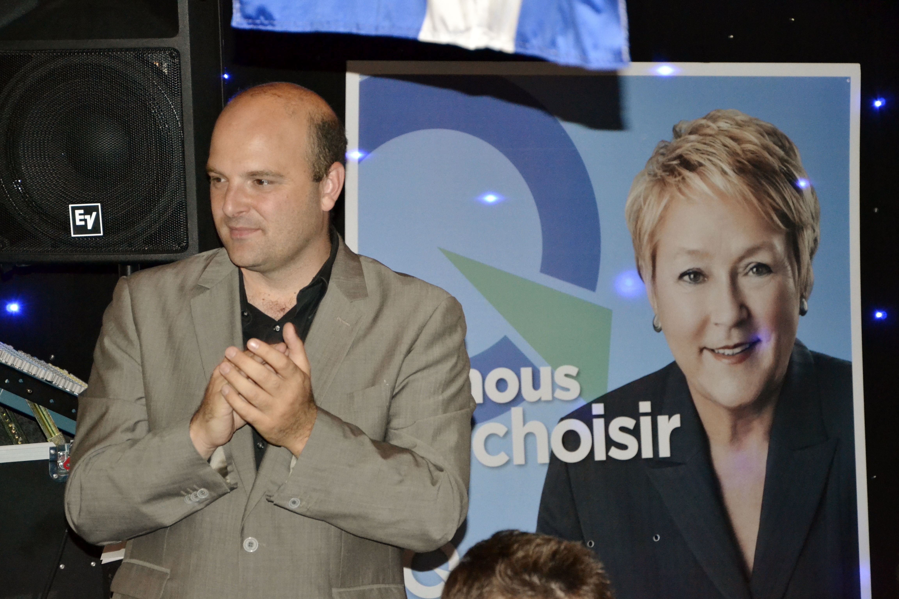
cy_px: 300
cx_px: 450
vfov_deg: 12.2
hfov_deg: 18.2
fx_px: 2809
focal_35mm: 112
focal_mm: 75
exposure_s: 1/60
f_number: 5.3
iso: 3200
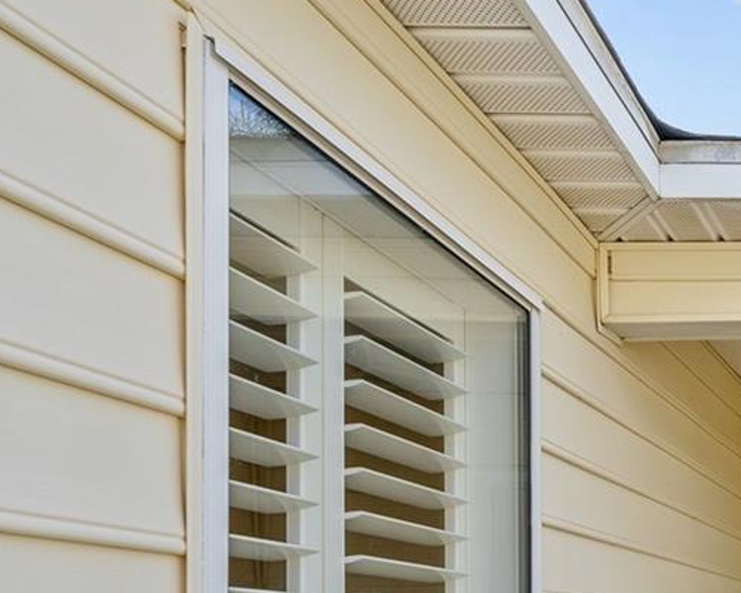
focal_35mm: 45
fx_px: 987
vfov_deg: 29.5
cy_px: 679
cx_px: 986
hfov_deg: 31.0
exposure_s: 1/125
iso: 125
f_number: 8
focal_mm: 15
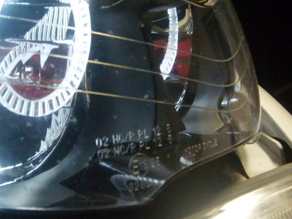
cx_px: 131
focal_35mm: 66
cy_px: 87
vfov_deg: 22.2
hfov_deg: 29.4
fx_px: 557
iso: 200
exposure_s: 1/15
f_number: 2.8
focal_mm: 5.8
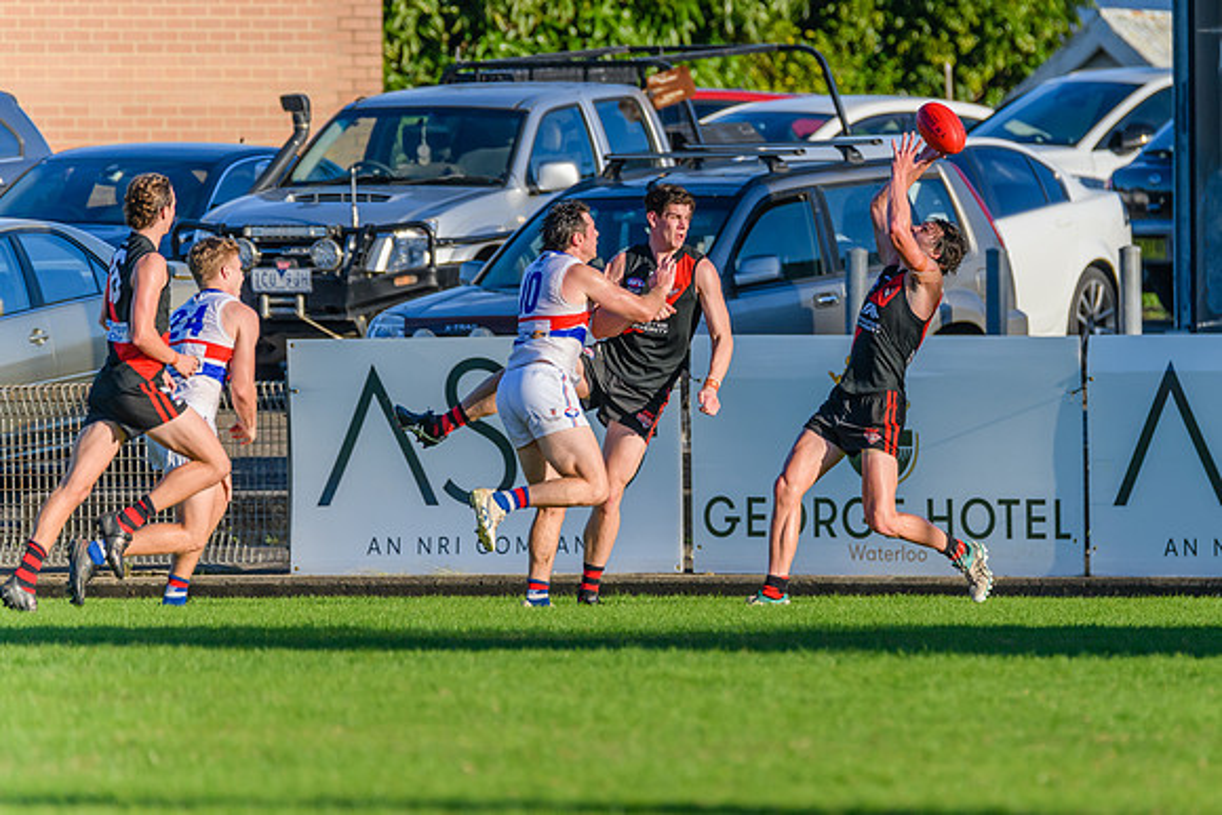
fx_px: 20715
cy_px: 372
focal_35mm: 610
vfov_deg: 2.3
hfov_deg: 3.4
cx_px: 791
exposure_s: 1/2000
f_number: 6.3
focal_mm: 460
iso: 800
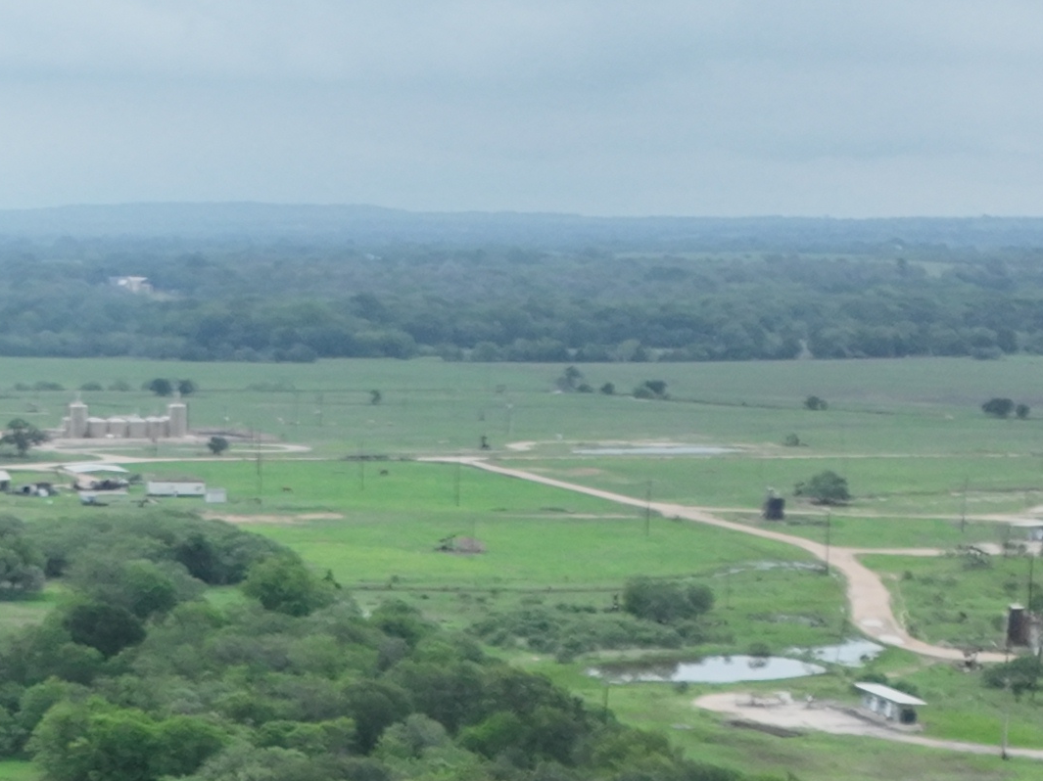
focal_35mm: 119
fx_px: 3584
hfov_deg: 16.2
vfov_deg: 11.6
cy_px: 1371
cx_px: -26
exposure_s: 1/1250
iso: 100
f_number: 2.8
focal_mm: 12.29
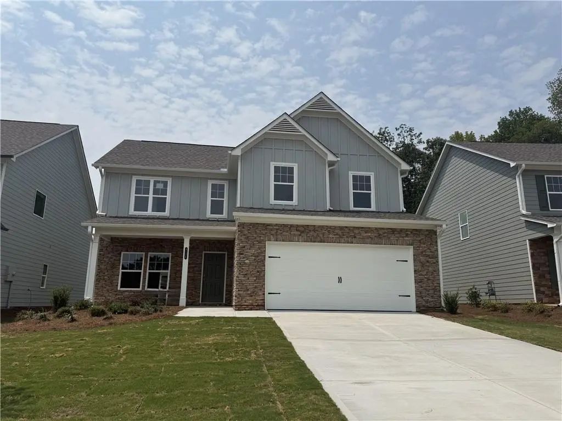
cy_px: 210
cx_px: 281
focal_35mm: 24
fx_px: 390
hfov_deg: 71.6
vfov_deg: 56.8
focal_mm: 6.76
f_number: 1.78
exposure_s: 1/11905
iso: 80
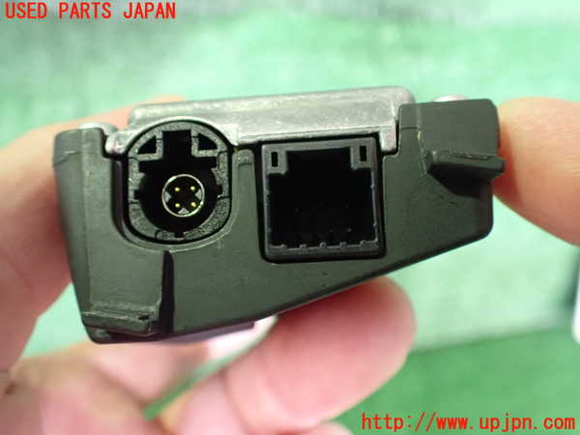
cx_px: 290
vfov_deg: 46.8
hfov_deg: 60.0
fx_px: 503
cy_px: 218
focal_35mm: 30
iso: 1250
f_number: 2.3
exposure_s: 1/30
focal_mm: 5.4
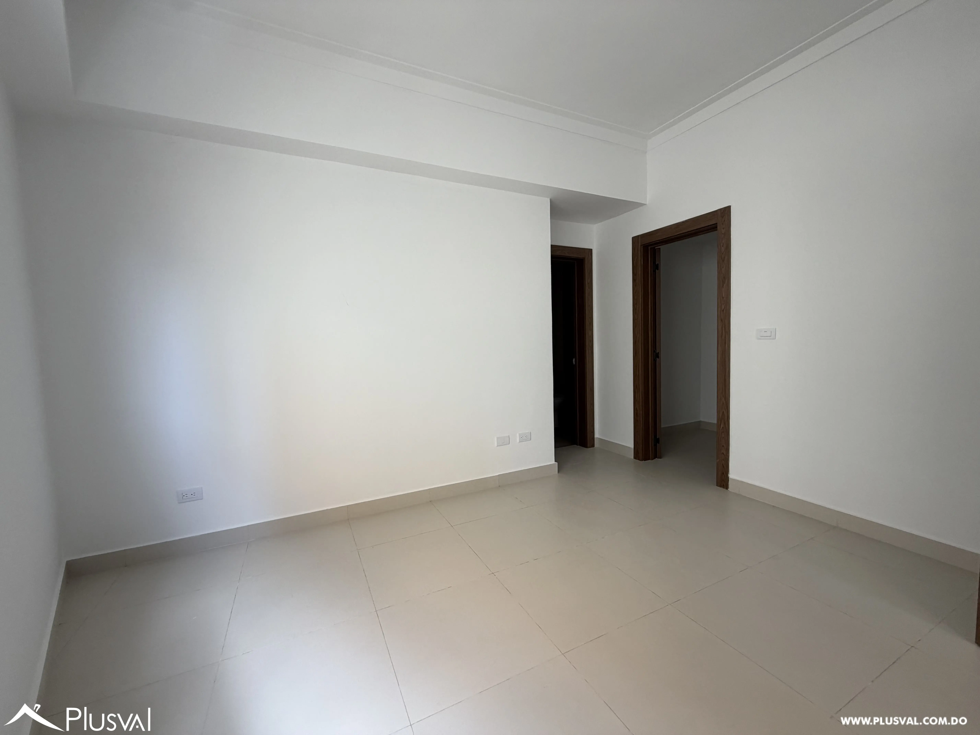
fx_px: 396
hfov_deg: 102.1
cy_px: 368
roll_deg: +2.2
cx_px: 490
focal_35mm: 14
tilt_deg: -4.2
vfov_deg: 85.7
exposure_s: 1/121
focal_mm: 2.22
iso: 125
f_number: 2.2
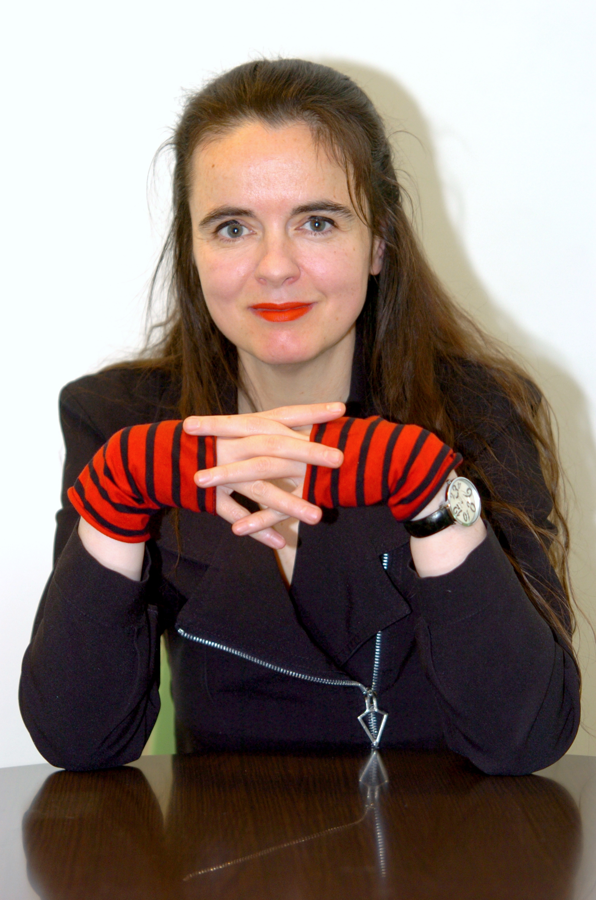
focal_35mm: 128
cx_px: 298
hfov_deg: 10.7
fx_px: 3180
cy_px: 450
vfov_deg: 16.1
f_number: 2.8
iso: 200
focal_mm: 85
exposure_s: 1/60
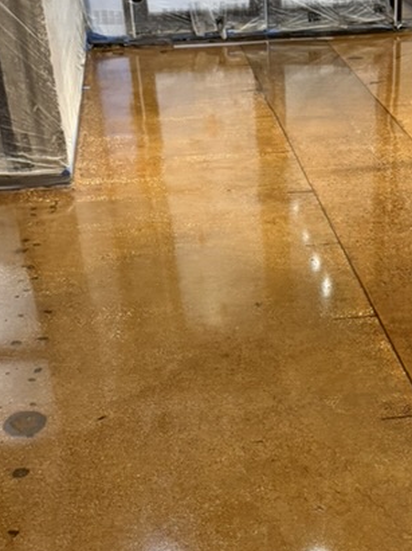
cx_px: 306
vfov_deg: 31.8
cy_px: 395
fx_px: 953
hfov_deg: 24.1
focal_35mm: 60
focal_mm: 6.76
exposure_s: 1/60
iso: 400
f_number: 1.78
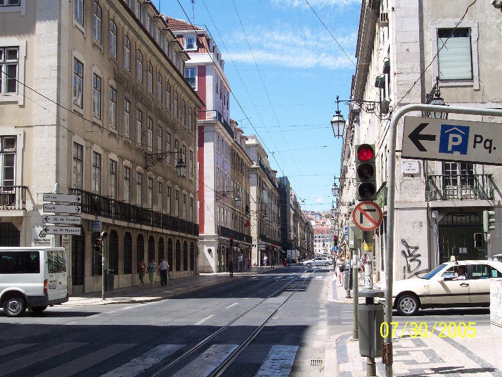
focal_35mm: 51
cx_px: 251
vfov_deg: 28.6
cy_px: 188
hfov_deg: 37.5
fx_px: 740
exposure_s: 1/350
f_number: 5.6
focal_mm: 10.7
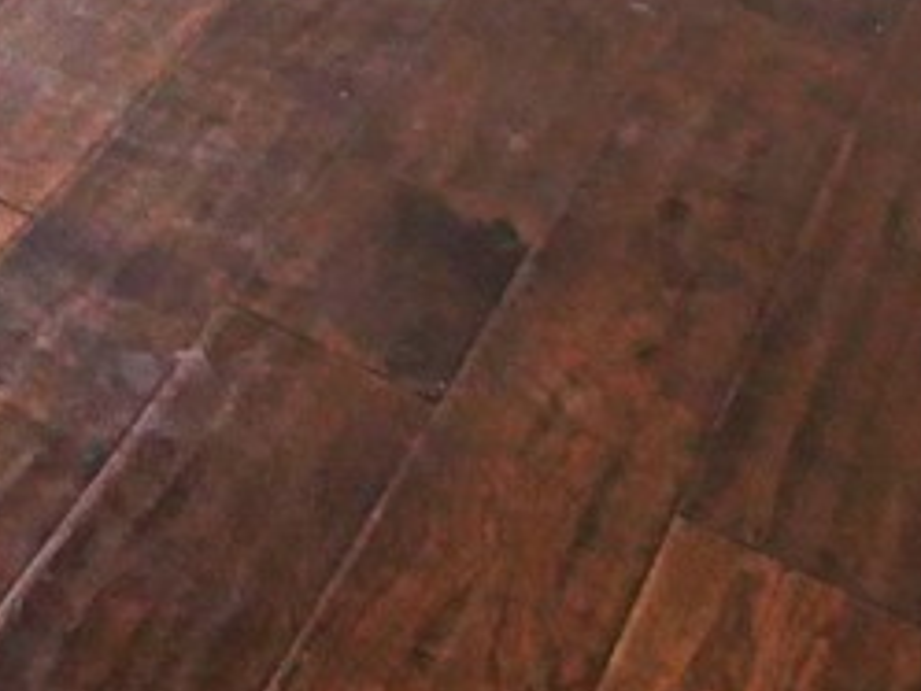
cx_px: -1032
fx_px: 2396
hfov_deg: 15.9
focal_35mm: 90
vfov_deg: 10.7
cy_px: -1437
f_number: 4
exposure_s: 1/60
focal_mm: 7
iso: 800
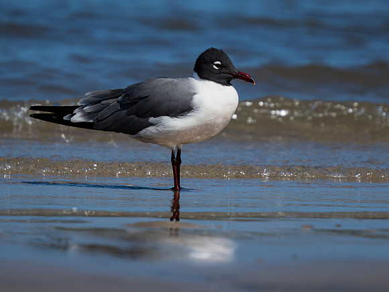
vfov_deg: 1.4
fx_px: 11610
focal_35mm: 1033
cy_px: 140
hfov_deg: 1.9
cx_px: 178
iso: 320
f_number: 5.6
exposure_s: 1/2500
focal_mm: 395
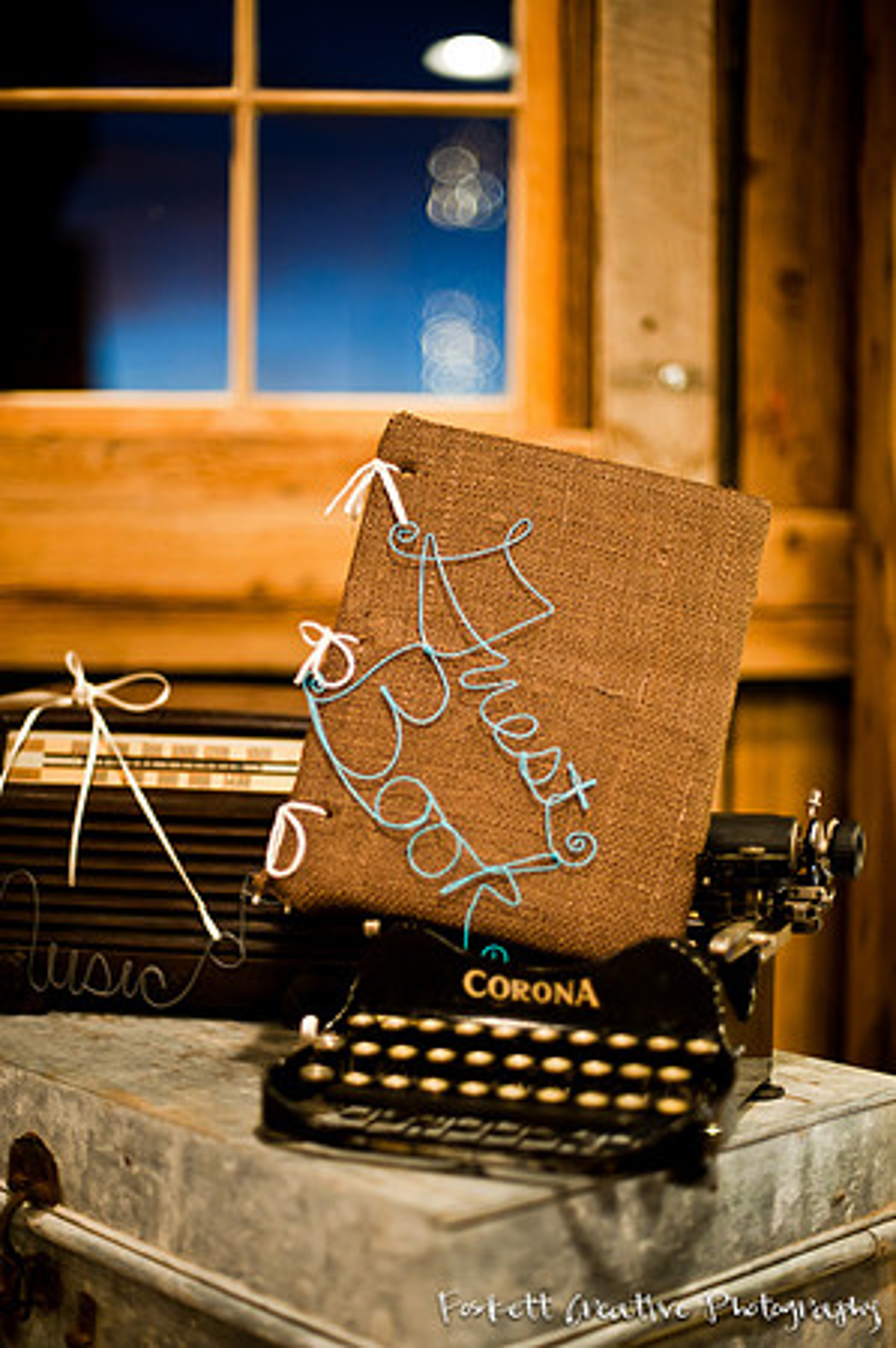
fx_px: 1871
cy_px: 674
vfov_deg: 39.6
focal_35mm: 50
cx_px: 448
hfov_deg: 26.9
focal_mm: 50
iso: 1600
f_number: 1.4
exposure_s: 1/100
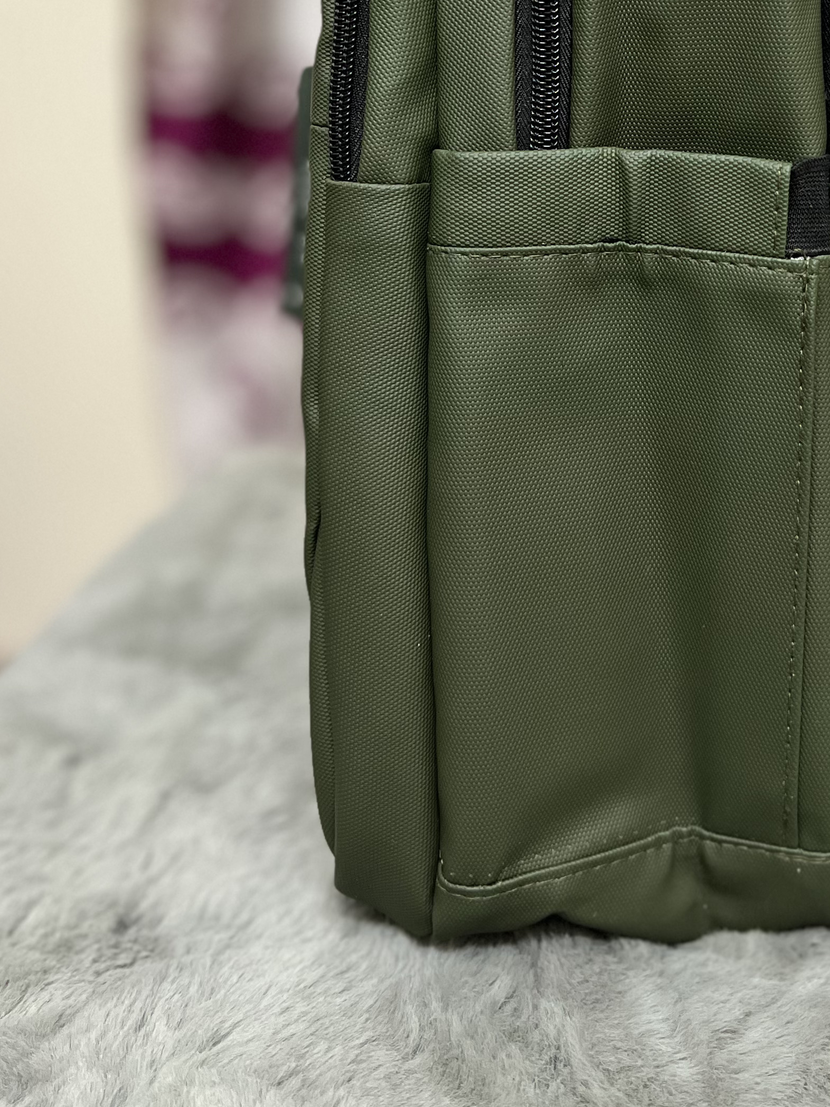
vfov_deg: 36.1
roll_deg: -0.1
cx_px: 706
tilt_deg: -8.2
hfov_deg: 28.3
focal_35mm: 50
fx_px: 1599
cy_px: 129
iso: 200
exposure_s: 1/50
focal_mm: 5.7
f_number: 1.5
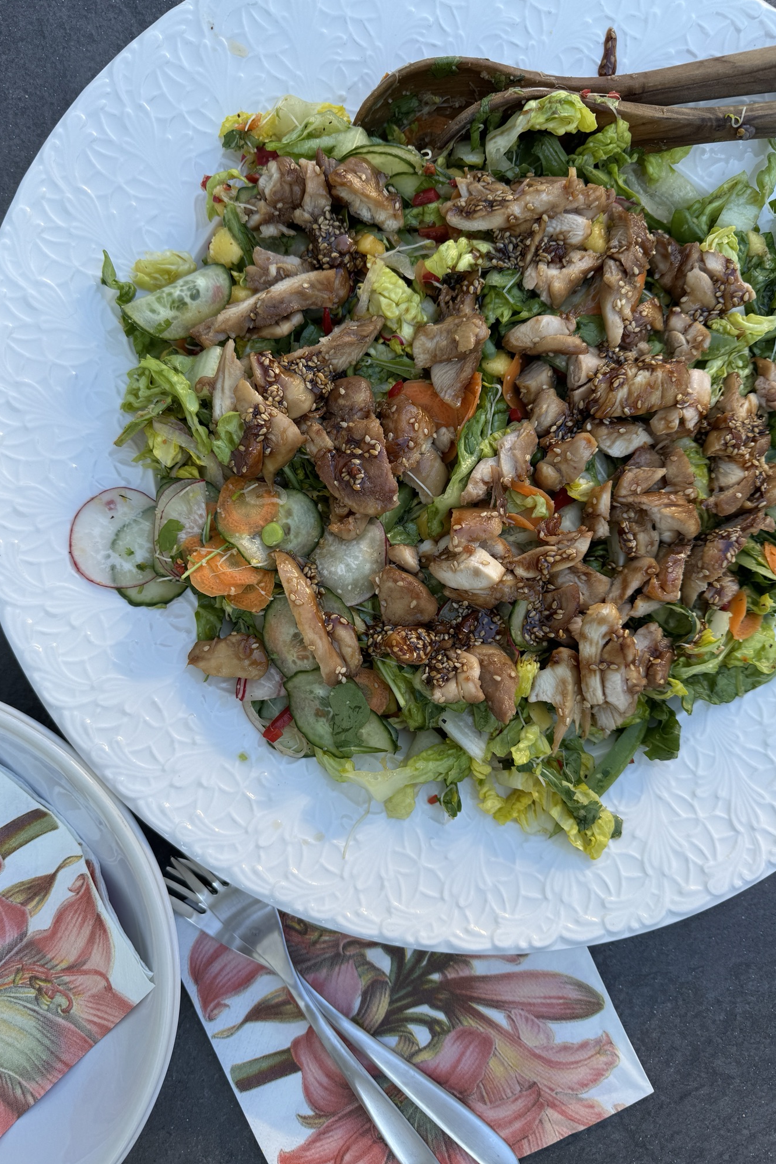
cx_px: 359
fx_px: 808
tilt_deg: -86.3
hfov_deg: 51.2
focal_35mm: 25
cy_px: 582
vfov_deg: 71.5
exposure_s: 1/439
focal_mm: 6.76
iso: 80
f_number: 1.78
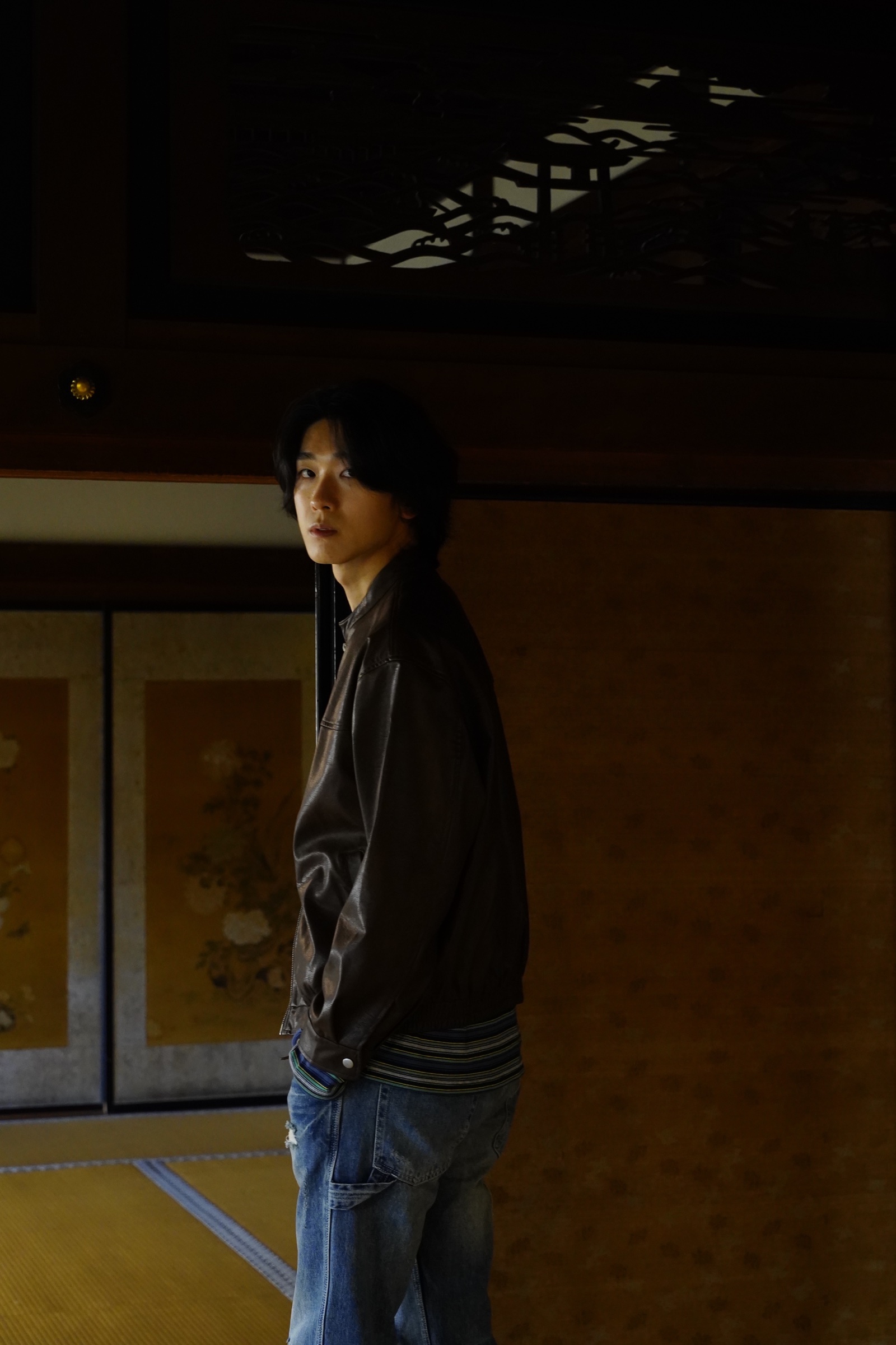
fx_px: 2352
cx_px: 448
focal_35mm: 63
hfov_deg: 21.6
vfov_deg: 31.9
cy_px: 672
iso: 5000
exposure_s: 1/100
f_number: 6.3
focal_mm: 63
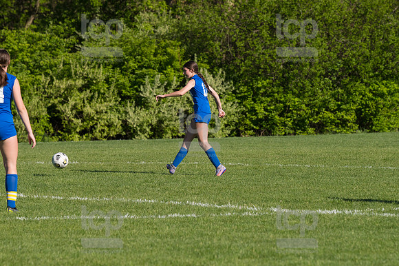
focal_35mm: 300
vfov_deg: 4.6
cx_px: 200
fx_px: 3323
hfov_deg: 6.9
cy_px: 133
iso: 250
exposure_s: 1/1600
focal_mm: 200
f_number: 5.6
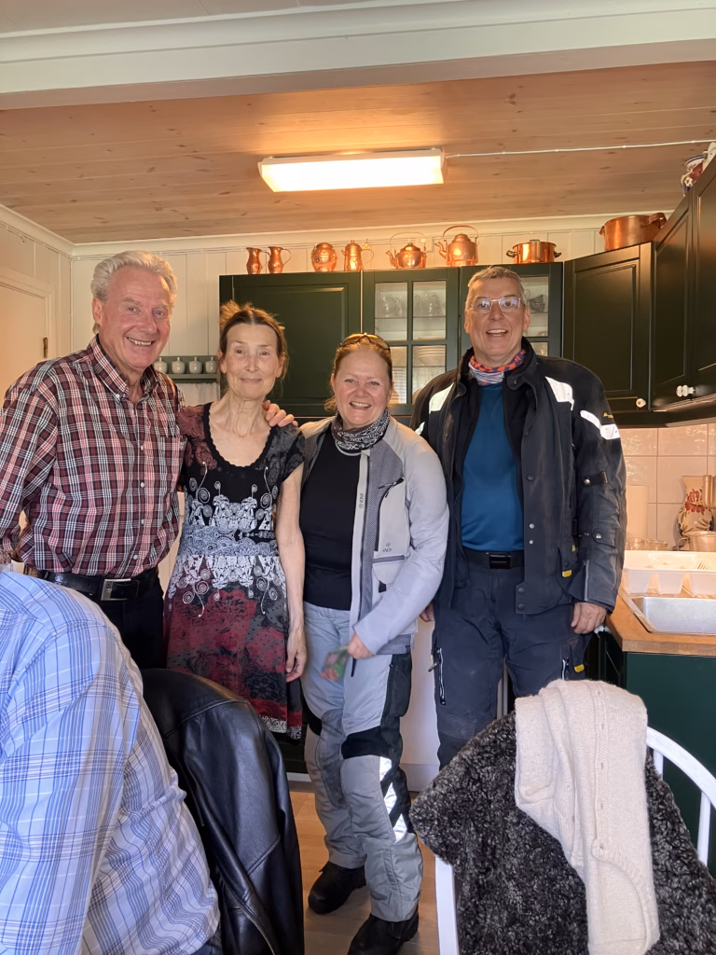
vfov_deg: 63.4
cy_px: 478
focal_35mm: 28
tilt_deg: -1.5
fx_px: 772
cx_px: 358
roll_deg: +0.2
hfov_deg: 49.7
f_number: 1.8
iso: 160
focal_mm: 3.99
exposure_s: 1/50
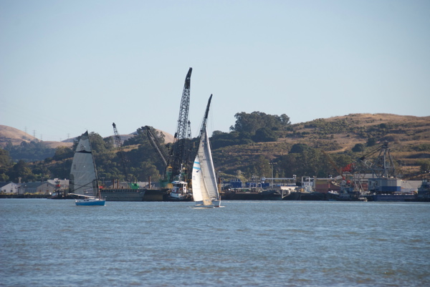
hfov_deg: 9.1
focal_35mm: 225
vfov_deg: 6.1
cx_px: 215
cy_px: 144
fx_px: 2689
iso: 250
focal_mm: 150
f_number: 5.6
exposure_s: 1/800
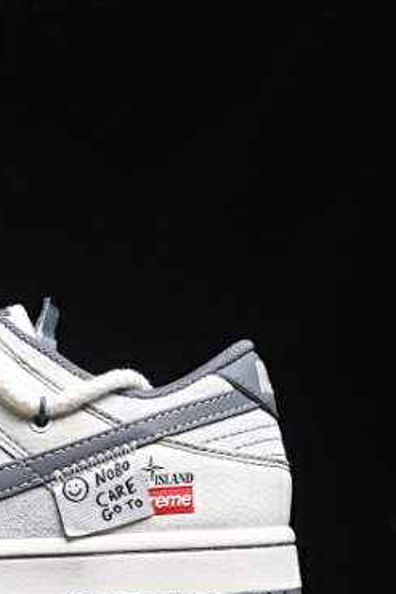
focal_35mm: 148
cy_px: 376
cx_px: -91
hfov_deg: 9.2
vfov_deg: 13.9
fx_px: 2440
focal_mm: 50
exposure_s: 1/60
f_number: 6.3
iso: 160
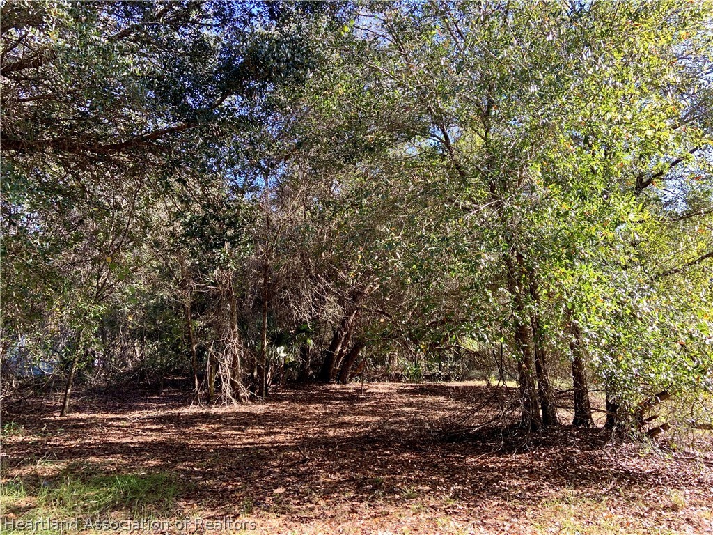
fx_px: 536
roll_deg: -1.0
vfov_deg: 53.1
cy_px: 268
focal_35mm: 26
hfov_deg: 67.3
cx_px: 356
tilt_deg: +10.0
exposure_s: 1/121
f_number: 1.8
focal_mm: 4.25
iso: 32
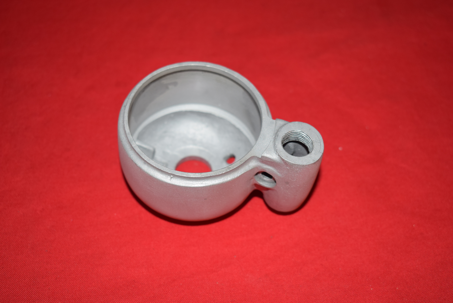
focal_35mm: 54
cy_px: 152
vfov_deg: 25.1
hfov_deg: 36.8
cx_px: 226
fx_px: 680
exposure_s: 1/200
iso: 400
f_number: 5.6
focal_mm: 36
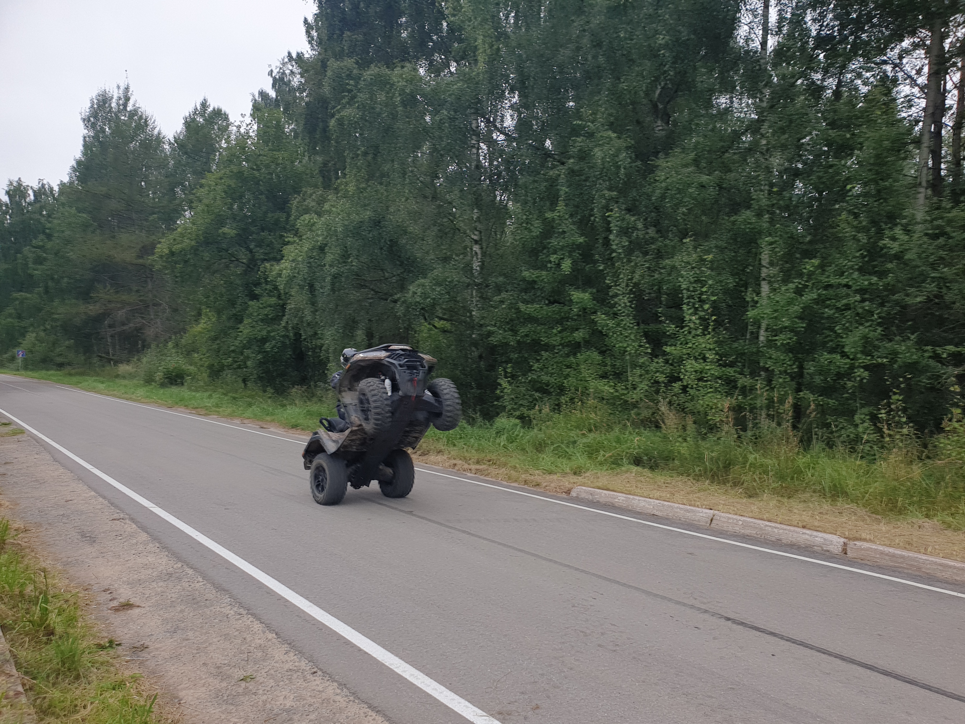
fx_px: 725
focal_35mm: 26
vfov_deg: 53.1
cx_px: 482
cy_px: 362
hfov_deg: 67.3
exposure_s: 1/281
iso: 50
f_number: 2.4
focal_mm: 4.3
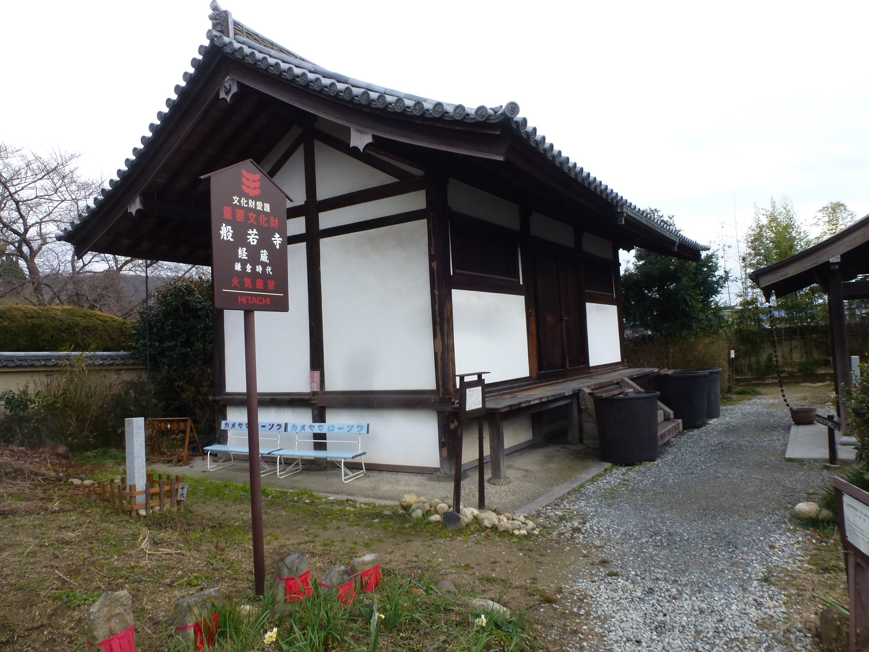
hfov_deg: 71.6
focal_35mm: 24
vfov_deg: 56.8
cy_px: 326
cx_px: 434
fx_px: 602
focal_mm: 4.3
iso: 100
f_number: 4
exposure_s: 1/160
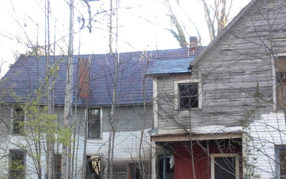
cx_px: 146
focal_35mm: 49
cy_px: 131
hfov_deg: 41.1
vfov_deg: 26.0
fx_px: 382
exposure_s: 1/49.6
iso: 106
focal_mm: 6.6
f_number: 3.5
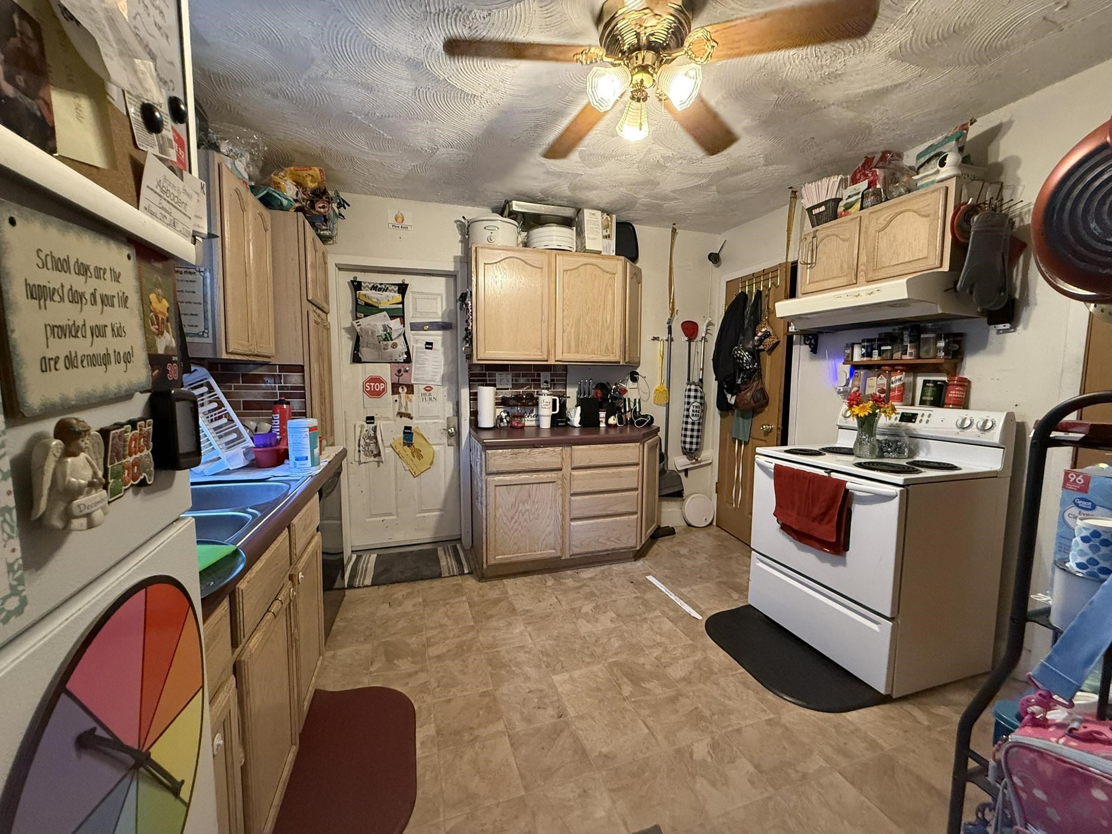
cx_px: 556
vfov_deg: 85.7
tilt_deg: -6.1
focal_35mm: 14
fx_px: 450
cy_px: 417
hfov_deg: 102.1
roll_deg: -0.5
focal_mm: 2.22
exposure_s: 1/60
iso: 500
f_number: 2.2
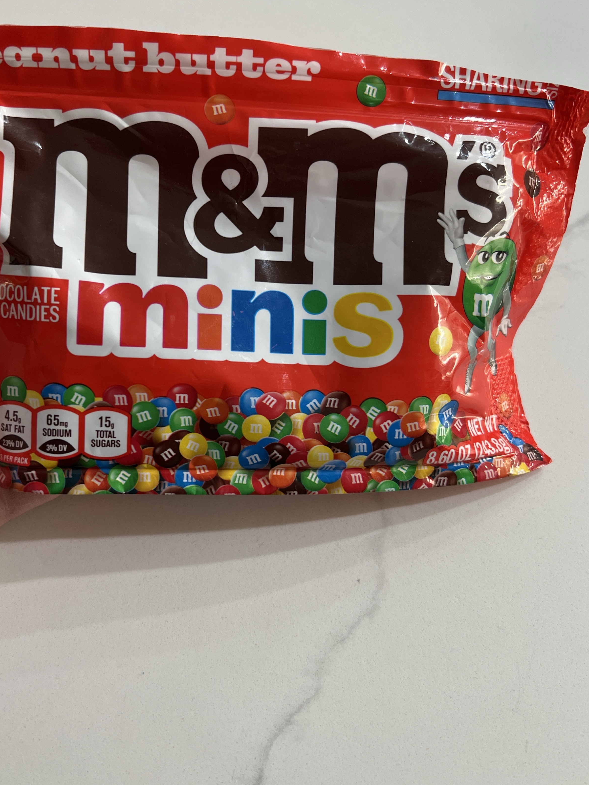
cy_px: 361
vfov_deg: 55.3
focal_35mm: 33
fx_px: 749
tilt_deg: -65.2
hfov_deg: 42.9
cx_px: 258
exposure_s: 1/60
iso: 80
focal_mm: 5.7
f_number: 1.5
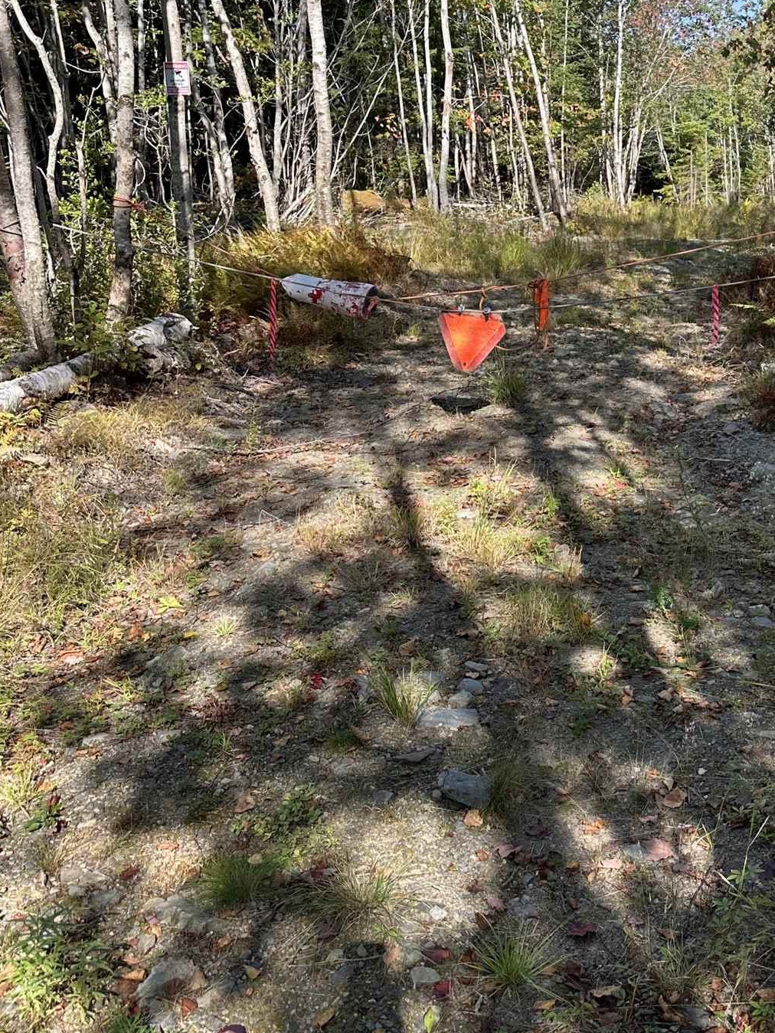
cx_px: 641
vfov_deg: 44.7
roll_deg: -4.0
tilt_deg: -11.6
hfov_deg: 33.9
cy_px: 298
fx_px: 1224
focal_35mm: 41
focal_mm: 6.86
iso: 80
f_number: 1.78
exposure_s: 1/999
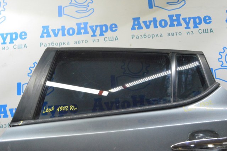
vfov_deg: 36.8
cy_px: 76
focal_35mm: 36
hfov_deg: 53.2
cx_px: 114
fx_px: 227
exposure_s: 1/20
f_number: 20
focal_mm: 24
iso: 6400
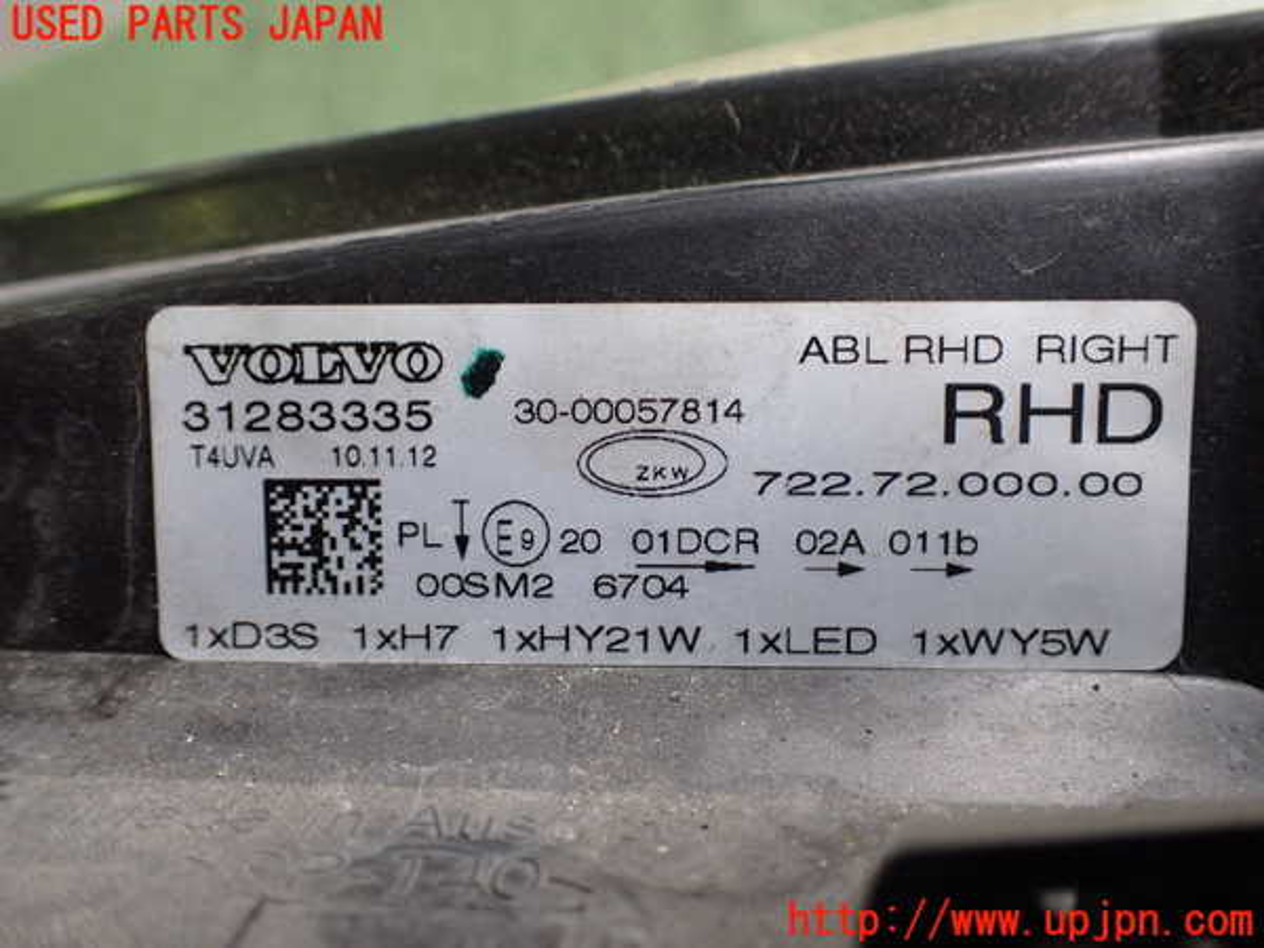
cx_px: 632
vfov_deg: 46.8
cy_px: 474
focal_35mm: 30
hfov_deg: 60.0
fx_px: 1095
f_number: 2.3
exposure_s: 1/125
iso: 500
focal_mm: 5.4
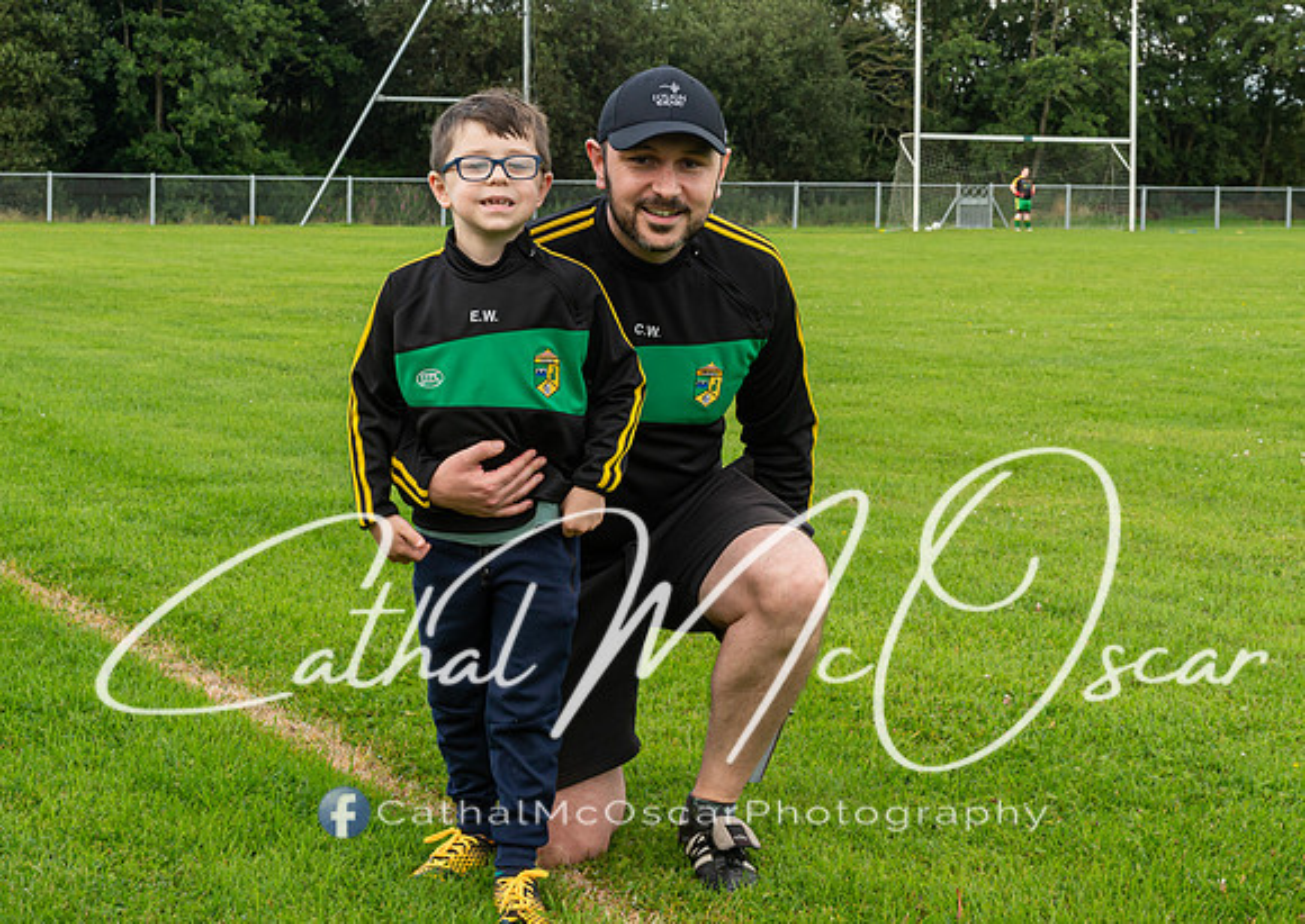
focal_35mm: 79
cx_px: 674
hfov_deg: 25.0
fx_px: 2937
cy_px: 373
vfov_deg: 17.9
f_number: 8
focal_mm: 62
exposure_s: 1/100
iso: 900
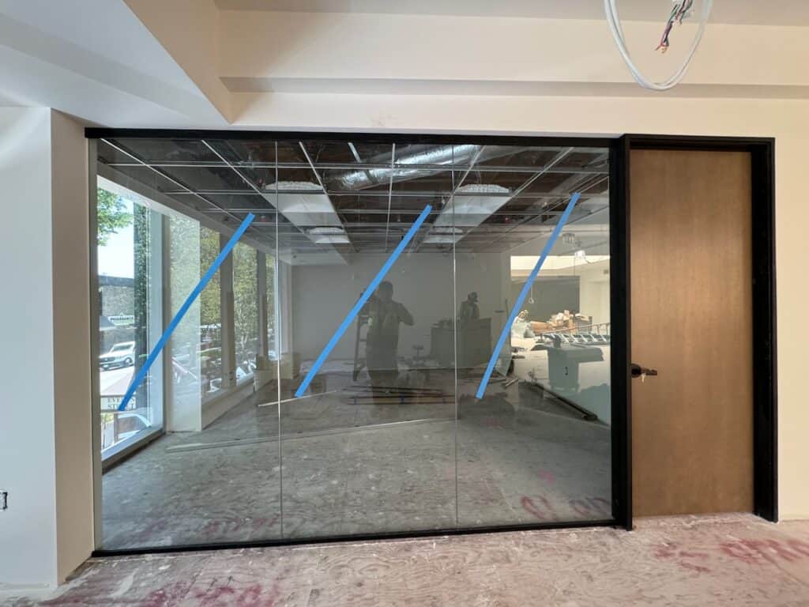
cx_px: 404
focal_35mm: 14
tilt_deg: +0.8
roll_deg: +0.1
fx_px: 327
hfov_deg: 102.1
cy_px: 304
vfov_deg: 85.7
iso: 320
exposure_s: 1/94
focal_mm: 2.22
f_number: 2.2
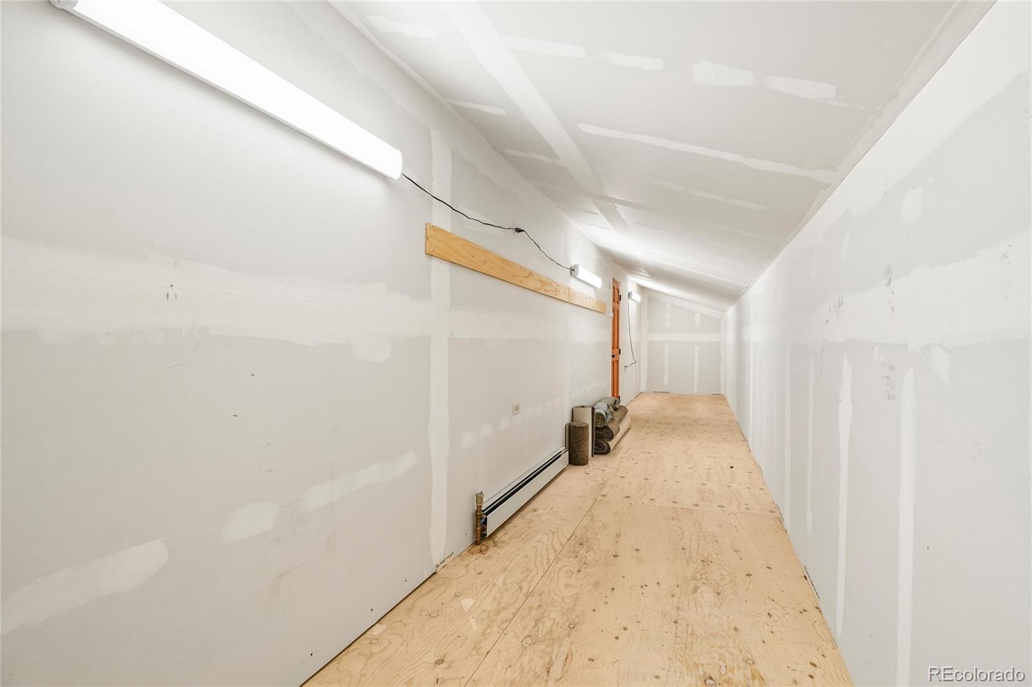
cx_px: 516
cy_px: 344
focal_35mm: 16
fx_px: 473
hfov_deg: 95.0
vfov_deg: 72.0
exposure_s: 1/30
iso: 200
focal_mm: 11
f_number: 8
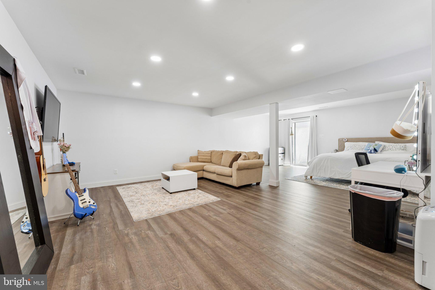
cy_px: 145
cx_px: 218
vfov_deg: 81.2
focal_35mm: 14
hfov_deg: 104.3
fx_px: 169
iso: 100
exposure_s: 1/4
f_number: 9
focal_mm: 14
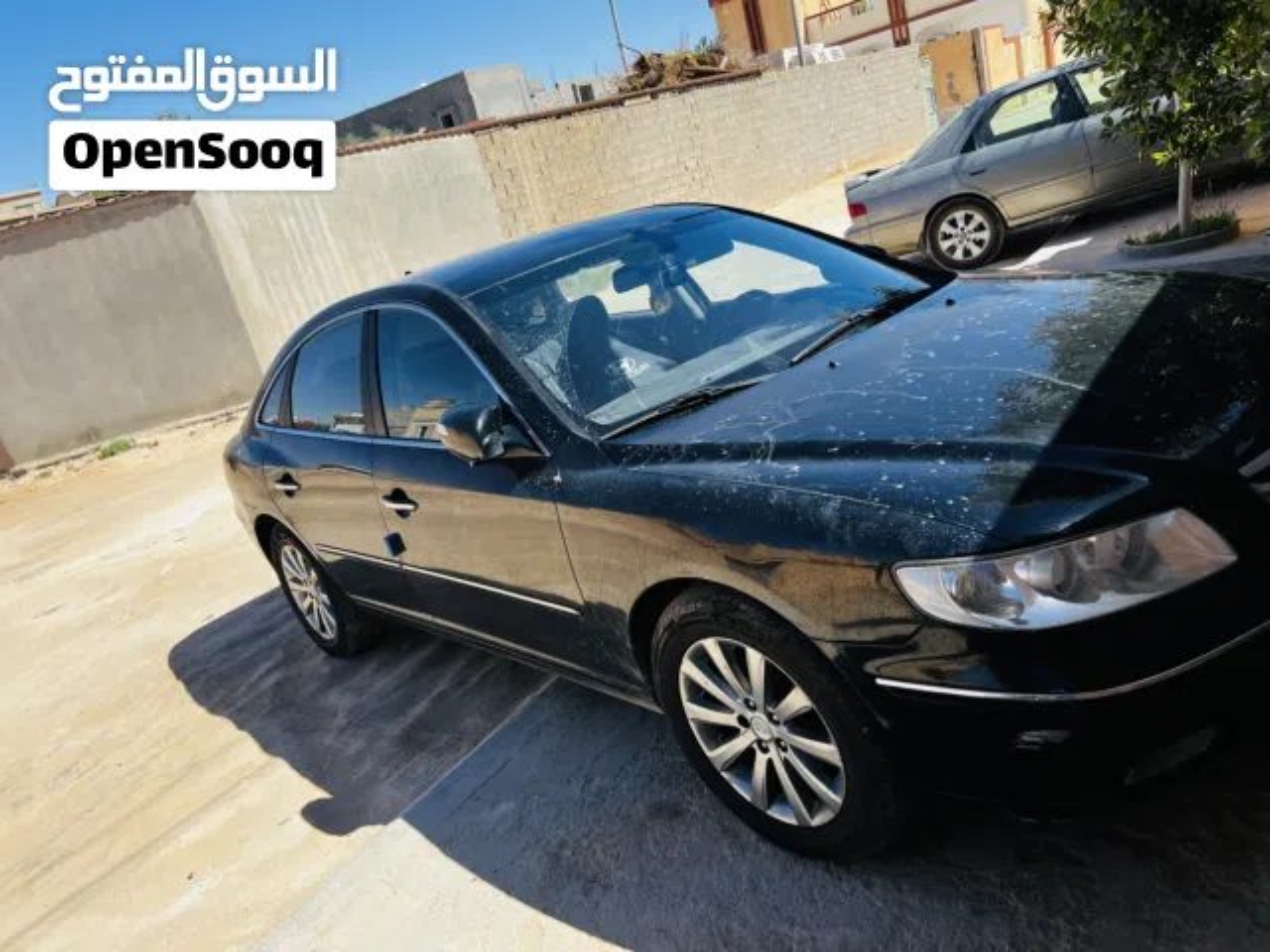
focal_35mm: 26
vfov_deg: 53.1
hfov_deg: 67.3
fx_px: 954
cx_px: 635
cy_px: 476
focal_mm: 5.7
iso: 50
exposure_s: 1/3460
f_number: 1.5
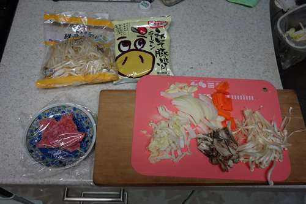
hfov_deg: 54.5
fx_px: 297
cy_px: 102
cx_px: 153
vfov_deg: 37.8
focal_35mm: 35
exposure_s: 1/40
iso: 125
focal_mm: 12.94
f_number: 2.8
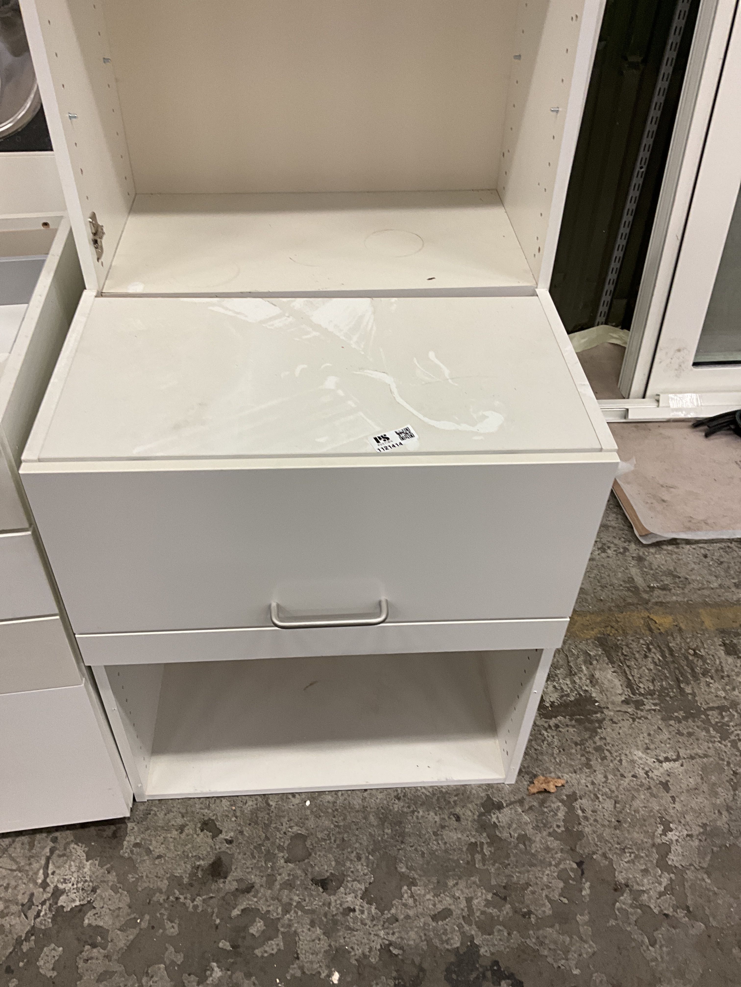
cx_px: 370
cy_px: 494
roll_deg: -3.3
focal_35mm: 29
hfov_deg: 48.2
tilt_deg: -43.3
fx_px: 827
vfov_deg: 61.7
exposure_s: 1/61
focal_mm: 3
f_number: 1.8
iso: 64
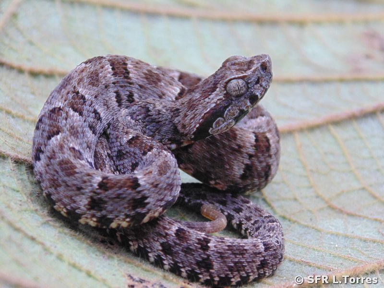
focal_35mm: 236
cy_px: 144
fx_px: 2618
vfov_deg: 6.3
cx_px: 192
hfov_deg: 8.4
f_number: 5.6
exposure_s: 1/125
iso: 320
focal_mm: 42.3
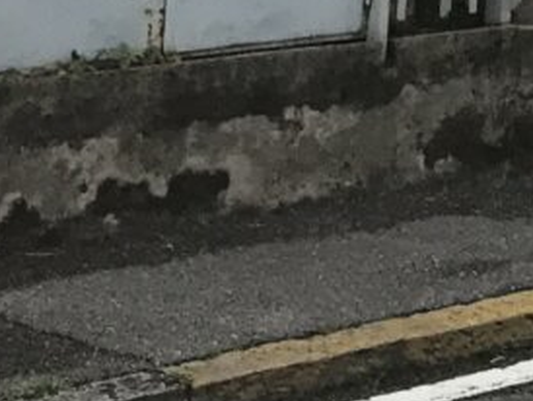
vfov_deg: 7.0
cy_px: -711
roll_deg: +0.0
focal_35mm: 196
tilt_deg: +7.0
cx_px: 1533
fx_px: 3021
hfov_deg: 8.6
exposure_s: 1/1650
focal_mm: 3.99
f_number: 1.8
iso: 20
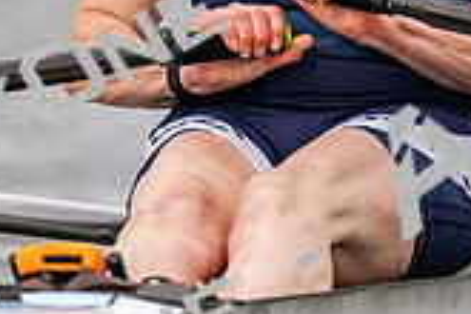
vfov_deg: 0.7
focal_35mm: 2115
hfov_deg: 1.0
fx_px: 27669
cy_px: -30
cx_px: 143
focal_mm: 600
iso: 560
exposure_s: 1/2500
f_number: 4
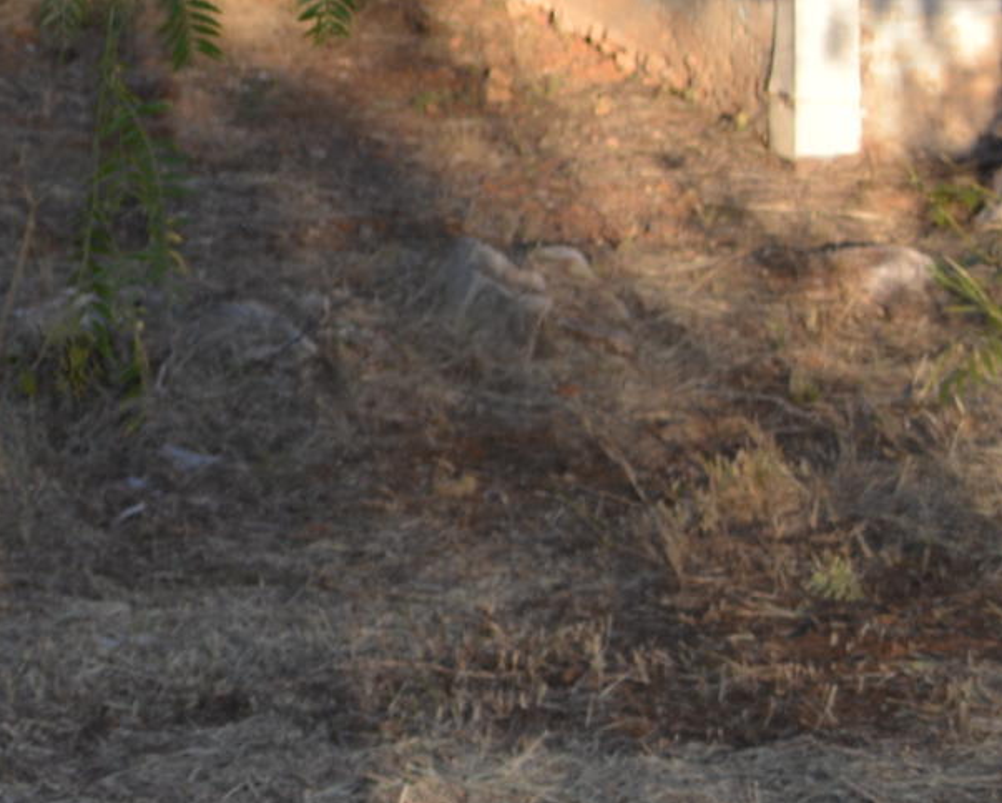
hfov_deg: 9.8
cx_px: -1004
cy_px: -454
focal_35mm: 182
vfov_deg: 8.3
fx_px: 5400
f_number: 4.2
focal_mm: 26
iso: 100
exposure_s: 1/200
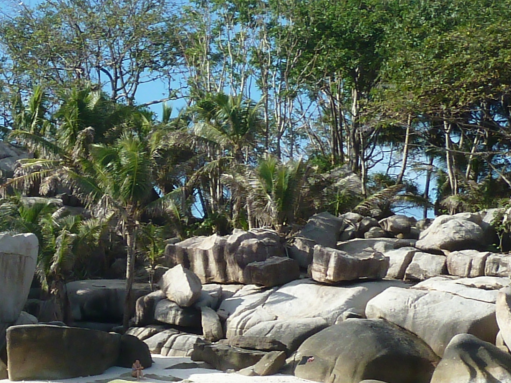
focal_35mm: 154
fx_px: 2273
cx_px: -94
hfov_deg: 12.5
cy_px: 292
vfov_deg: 9.6
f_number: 4
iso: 80
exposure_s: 1/500
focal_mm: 6.9
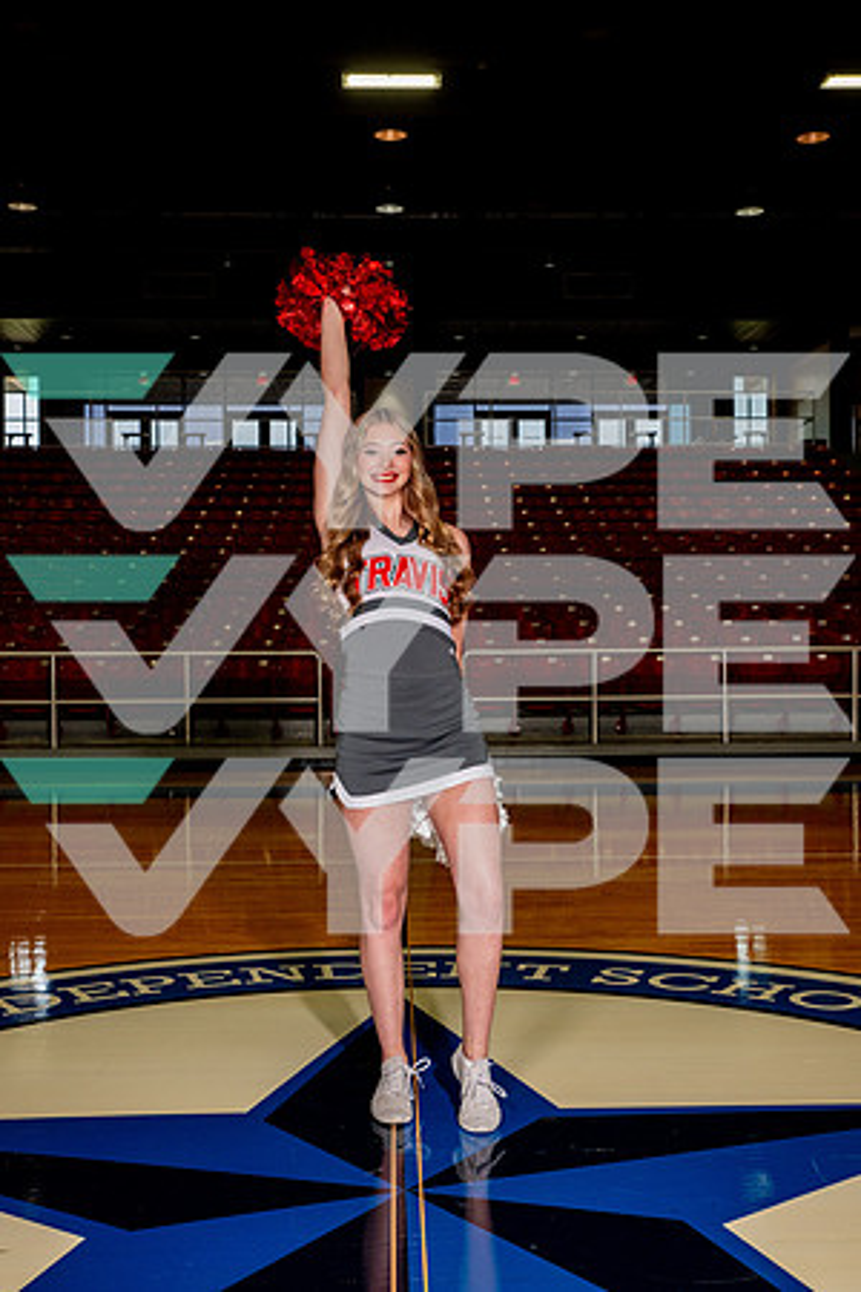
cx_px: 430
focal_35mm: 42
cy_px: 646
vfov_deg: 46.4
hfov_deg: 31.9
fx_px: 1507
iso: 800
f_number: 7.1
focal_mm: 42
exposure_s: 1/320
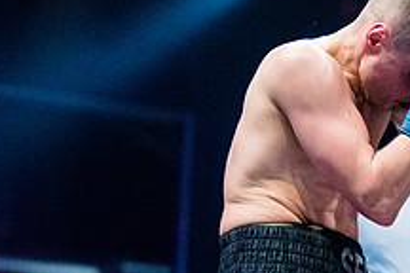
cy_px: 215
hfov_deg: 10.1
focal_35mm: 201
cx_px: 478
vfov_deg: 6.8
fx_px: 2289
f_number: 1.4
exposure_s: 1/1600
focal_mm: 50
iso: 6400
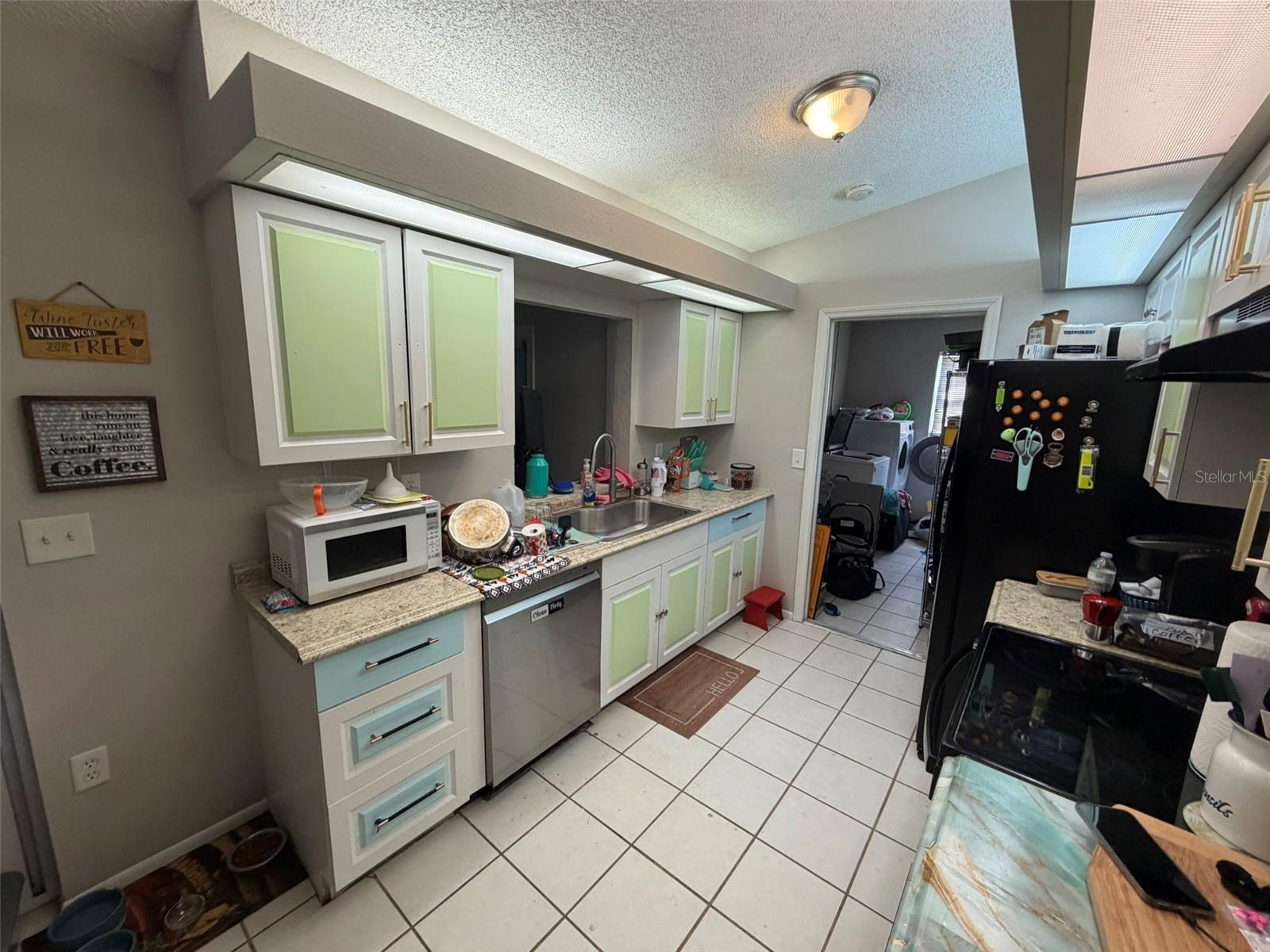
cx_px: 635
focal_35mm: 14
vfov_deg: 85.7
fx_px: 514
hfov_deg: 102.1
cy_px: 476
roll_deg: -0.8
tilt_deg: -10.1
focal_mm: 2.22
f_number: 2.2
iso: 200
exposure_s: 1/120
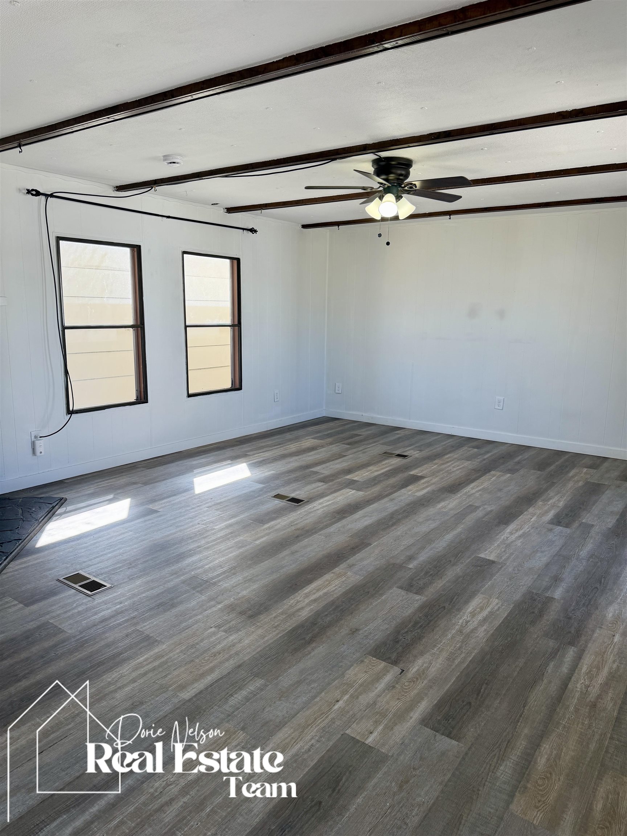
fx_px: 580
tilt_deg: -10.6
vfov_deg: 71.6
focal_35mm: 24
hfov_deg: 56.8
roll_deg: -0.8
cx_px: 314
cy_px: 418
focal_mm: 6.76
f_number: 1.78
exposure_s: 1/197
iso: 80
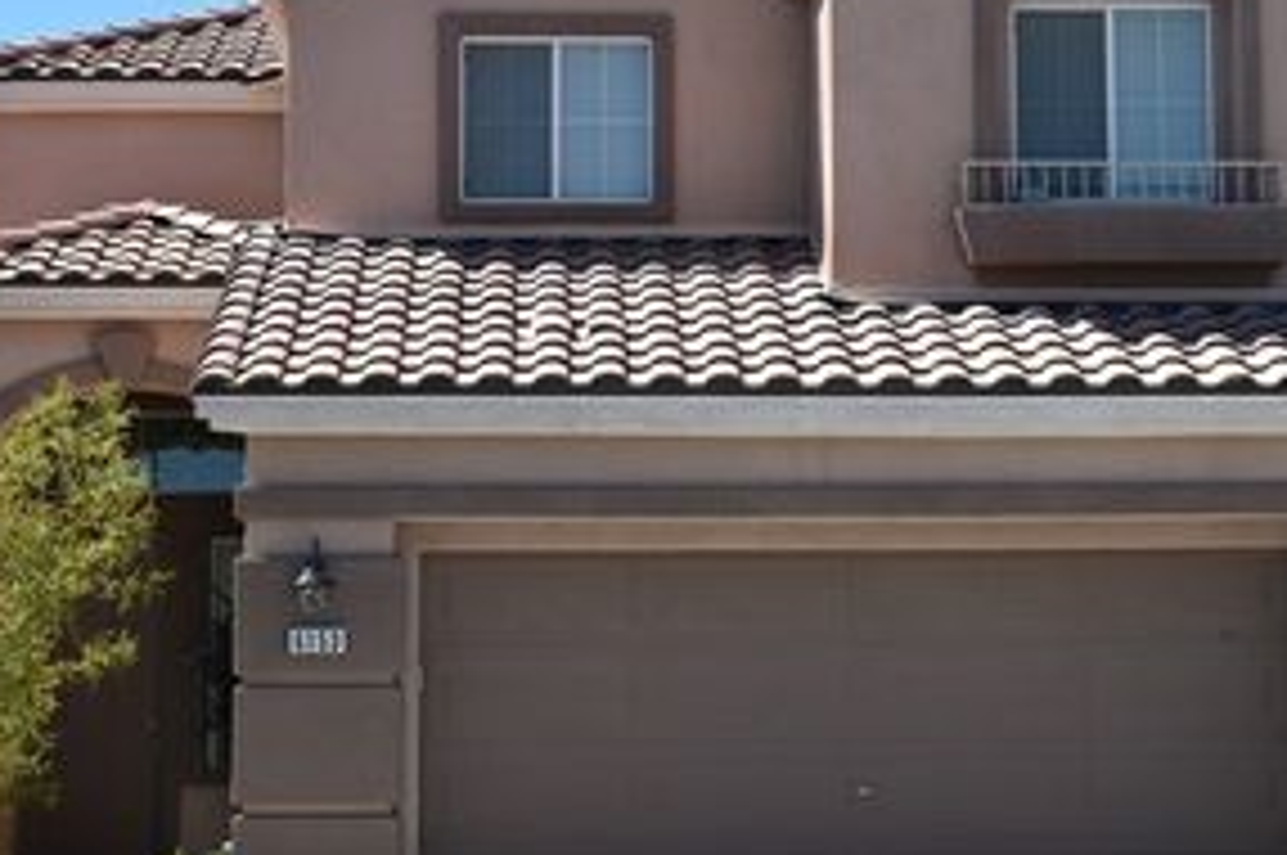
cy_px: 335
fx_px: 3250
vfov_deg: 15.0
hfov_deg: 22.4
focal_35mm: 91
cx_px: 724
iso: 200
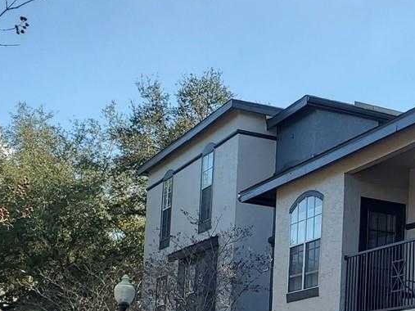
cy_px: 342
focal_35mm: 82
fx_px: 983
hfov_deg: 21.6
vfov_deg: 17.4
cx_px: 531
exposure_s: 1/681
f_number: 2.4
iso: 50
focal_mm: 4.3
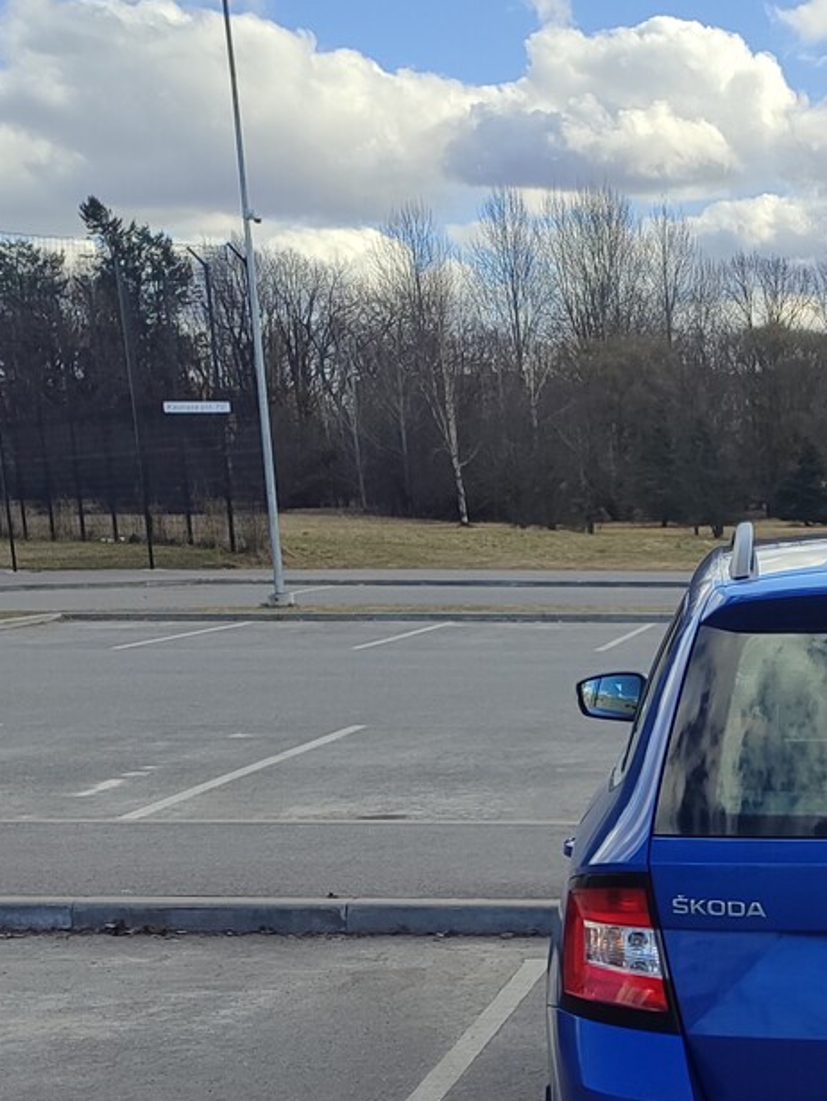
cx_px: 820
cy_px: 967
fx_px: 2068
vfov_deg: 28.8
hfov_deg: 21.8
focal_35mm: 65
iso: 50
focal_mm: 5.95
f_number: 1.89
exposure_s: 1/865
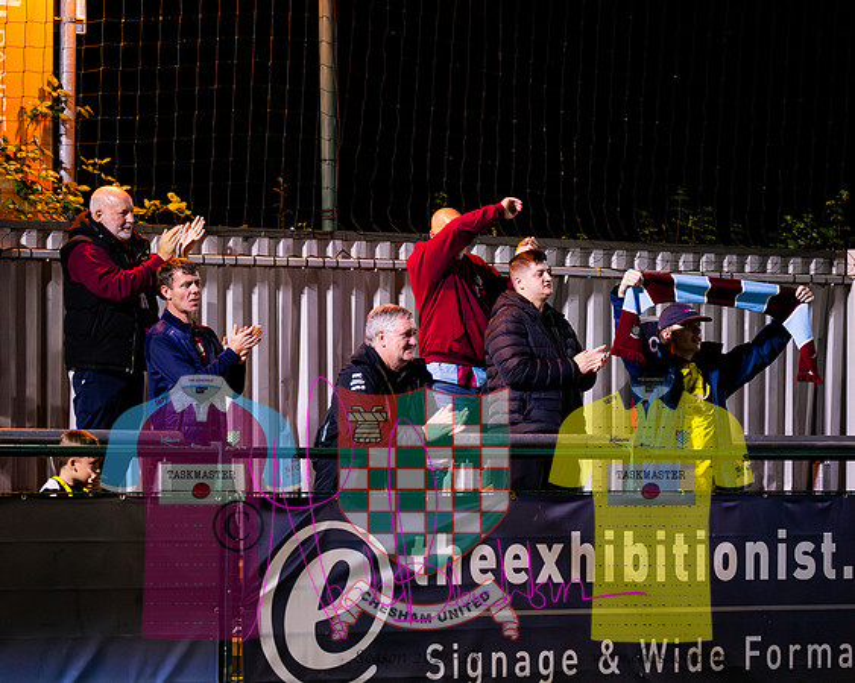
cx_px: 394
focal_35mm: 264
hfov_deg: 7.3
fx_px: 6679
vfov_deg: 5.9
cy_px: 333
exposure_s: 1/800
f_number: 2.8
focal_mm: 200
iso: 6400
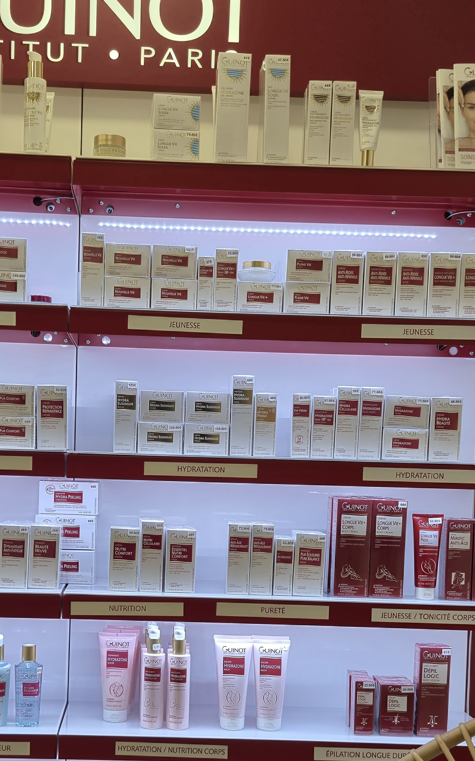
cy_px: 520
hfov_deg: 26.7
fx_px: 994
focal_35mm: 48
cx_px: 158
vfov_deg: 41.2
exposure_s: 1/50.3
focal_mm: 5.4
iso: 25
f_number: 1.8
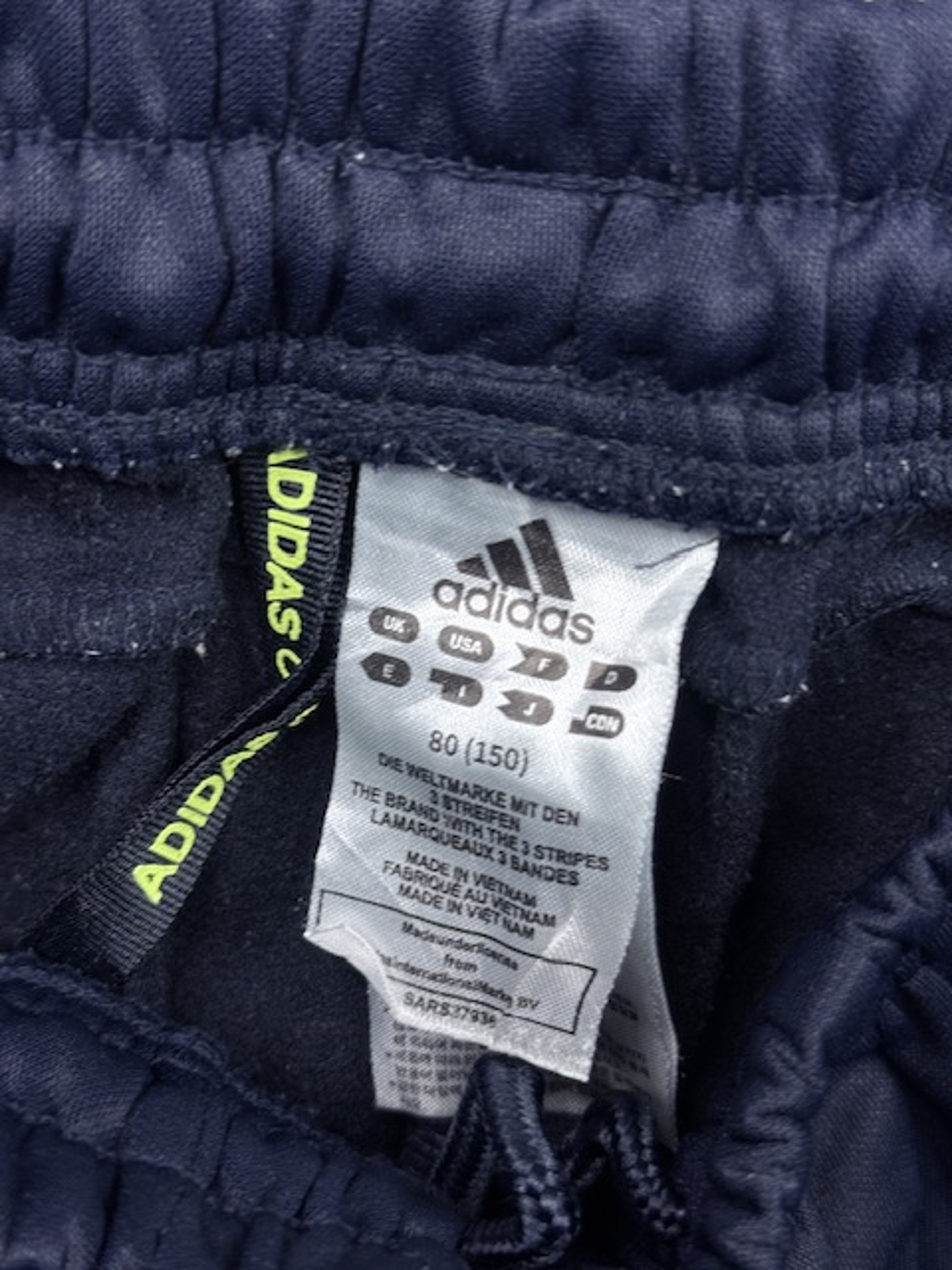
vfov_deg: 39.7
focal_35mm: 48
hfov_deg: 30.3
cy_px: 635
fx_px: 1760
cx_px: 476
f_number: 1.78
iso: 64
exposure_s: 1/100
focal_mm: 6.76
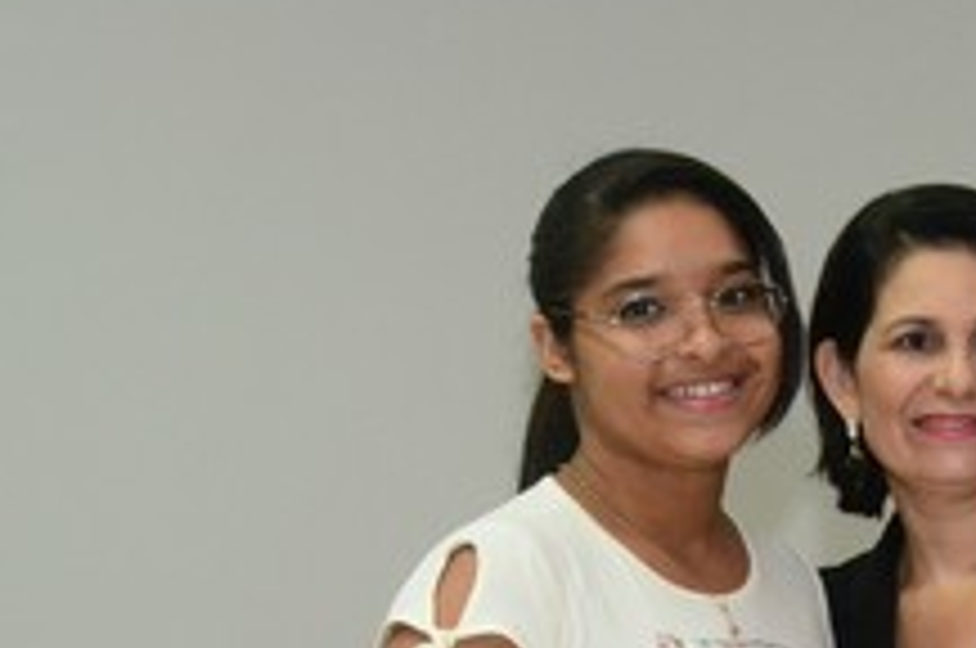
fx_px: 4385
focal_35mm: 162
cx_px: 751
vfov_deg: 8.4
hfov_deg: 12.7
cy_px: 612
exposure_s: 1/125
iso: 3200
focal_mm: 52
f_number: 5.6
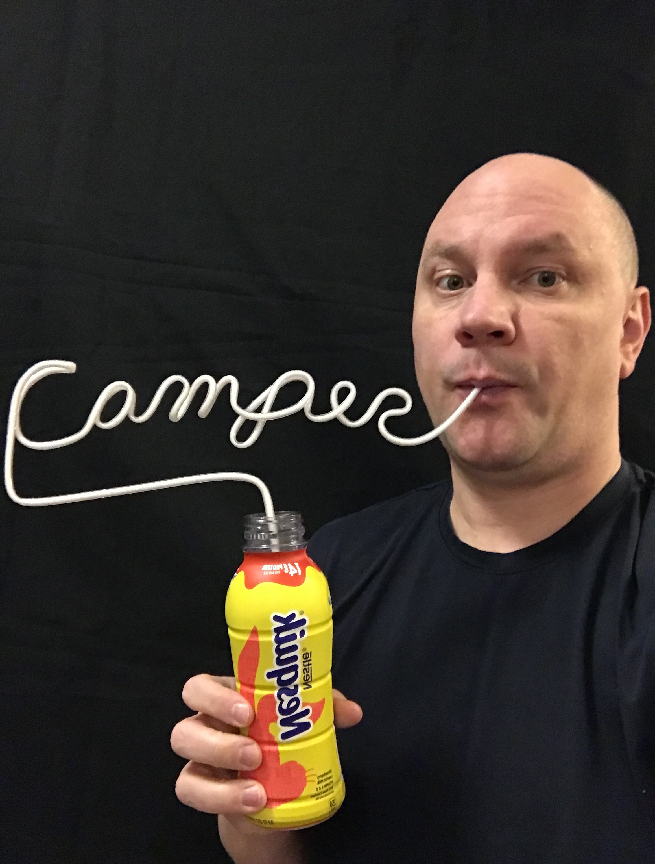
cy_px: 432
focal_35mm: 32
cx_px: 328
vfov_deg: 56.6
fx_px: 801
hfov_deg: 44.5
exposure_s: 1/15
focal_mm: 2.87
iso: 320
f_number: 2.2
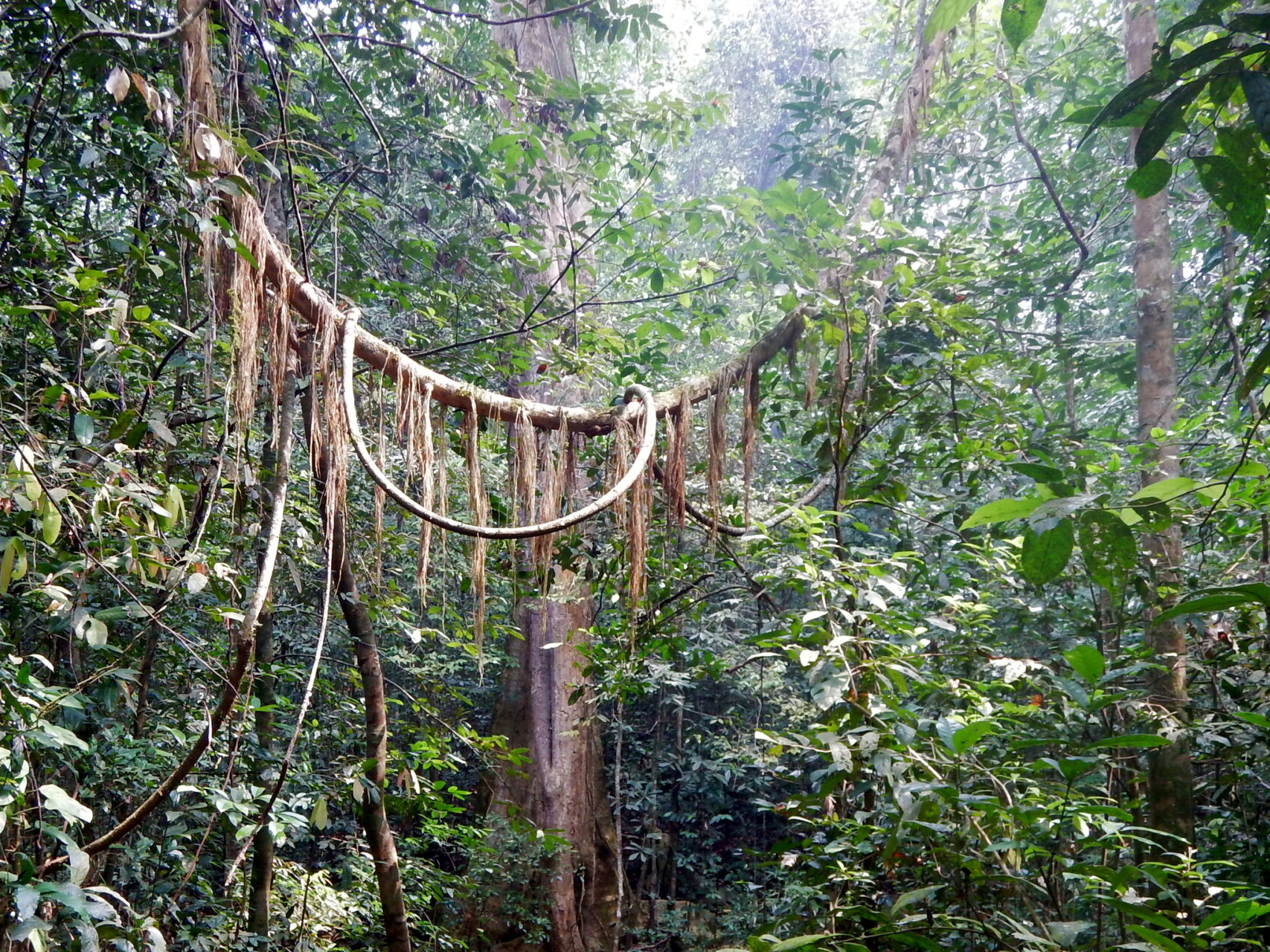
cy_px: 672
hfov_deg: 51.3
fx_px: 1321
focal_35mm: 36
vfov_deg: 38.9
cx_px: 574
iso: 125
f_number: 2.8
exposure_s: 1/30
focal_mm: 4.3
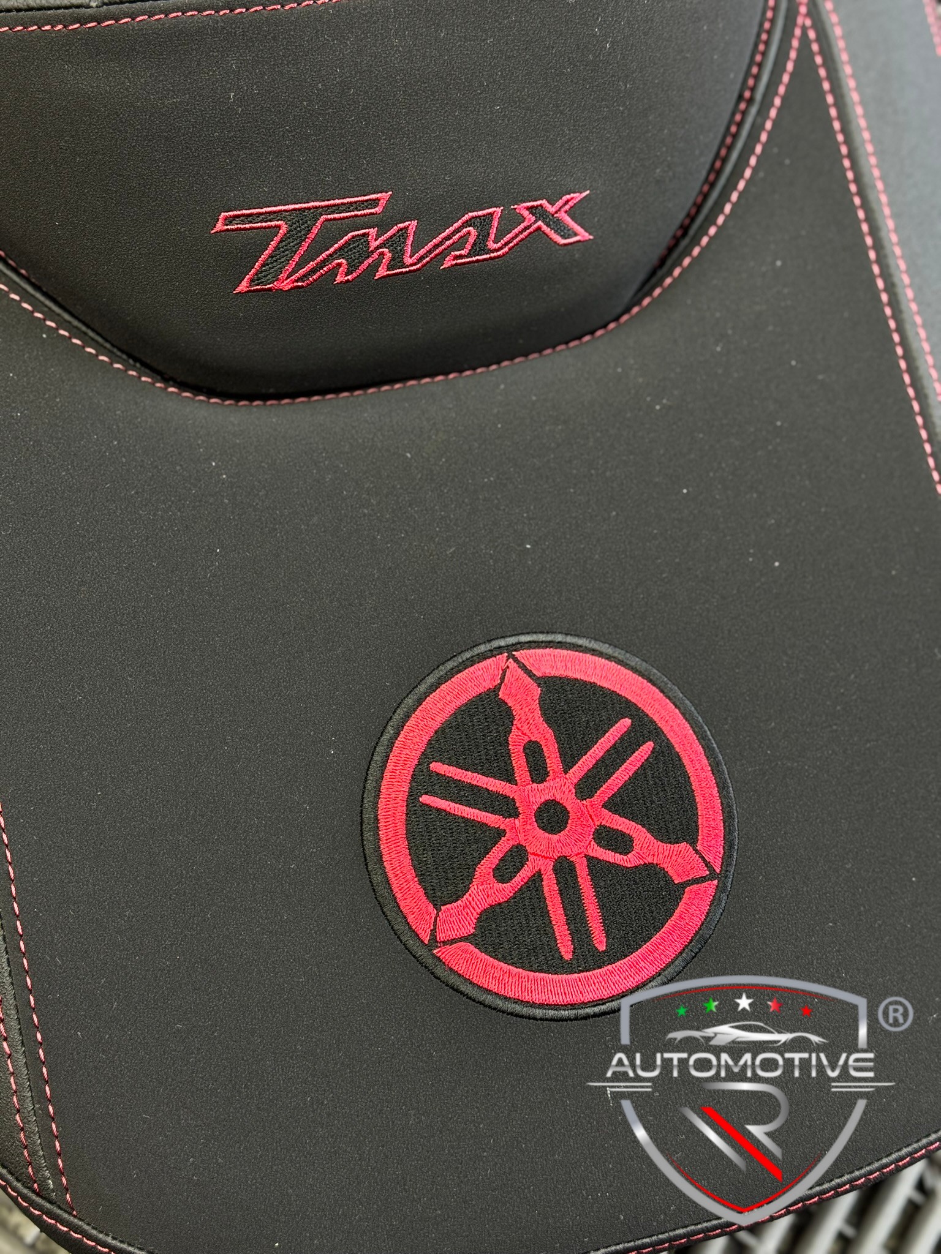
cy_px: 627
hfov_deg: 30.3
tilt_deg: -65.1
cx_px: 470
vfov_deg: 39.7
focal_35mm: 48
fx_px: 1740
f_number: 1.78
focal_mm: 6.76
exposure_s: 1/50
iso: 80
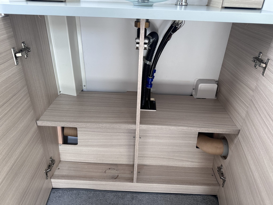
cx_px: 136
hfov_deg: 71.6
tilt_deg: -27.8
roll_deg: -0.7
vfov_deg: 56.8
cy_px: 102
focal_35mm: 24
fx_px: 189
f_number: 1.78
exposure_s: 1/117
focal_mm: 6.86
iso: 250
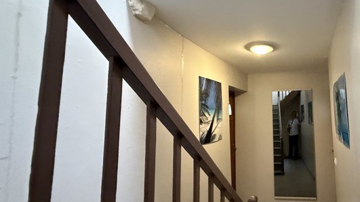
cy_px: 94
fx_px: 219
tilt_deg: +8.5
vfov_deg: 49.4
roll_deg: +0.2
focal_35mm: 23
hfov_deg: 73.7
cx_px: 266
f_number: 2.2
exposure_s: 1/50
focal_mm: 2.22
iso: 1000
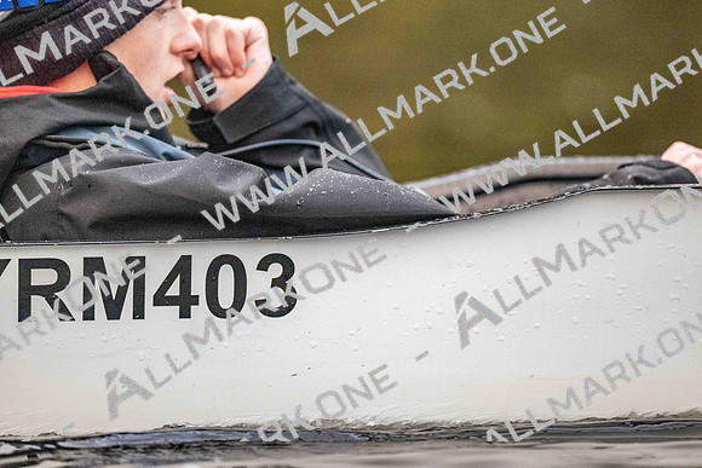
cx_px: 351
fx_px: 11702
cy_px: 234
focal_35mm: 600
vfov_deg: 2.3
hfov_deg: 3.4
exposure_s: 1/2500
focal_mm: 600
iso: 10000
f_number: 4
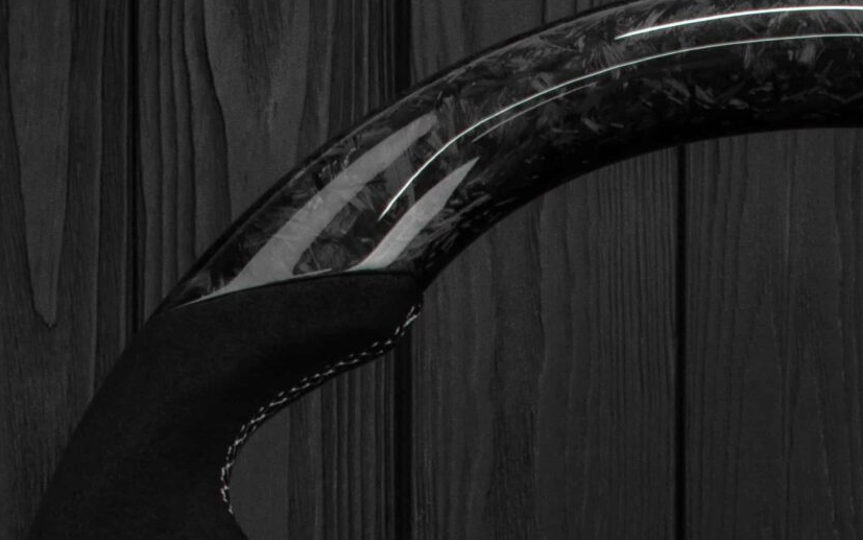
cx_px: 841
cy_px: 828
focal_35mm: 166
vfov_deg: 7.8
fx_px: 3895
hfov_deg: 12.5
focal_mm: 35
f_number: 6.3
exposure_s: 1/125
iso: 500
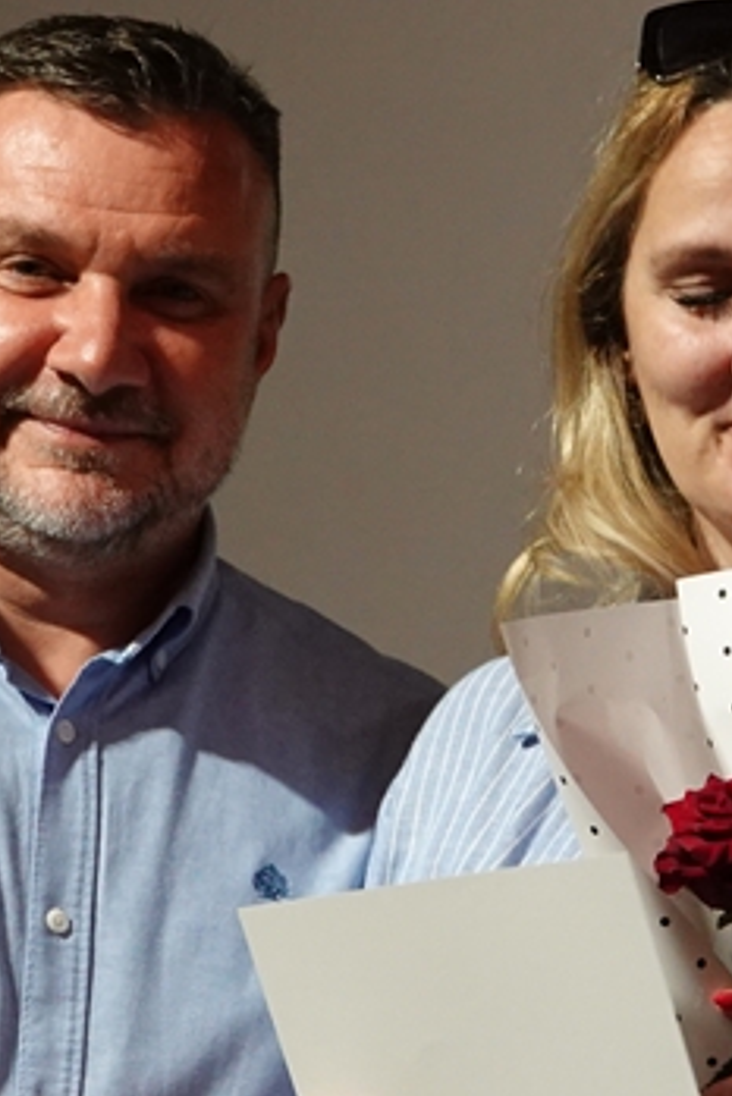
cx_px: 603
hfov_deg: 3.2
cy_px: 631
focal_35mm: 432
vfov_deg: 4.8
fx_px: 13162
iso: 800
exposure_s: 1/50
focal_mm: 47.94
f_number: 4
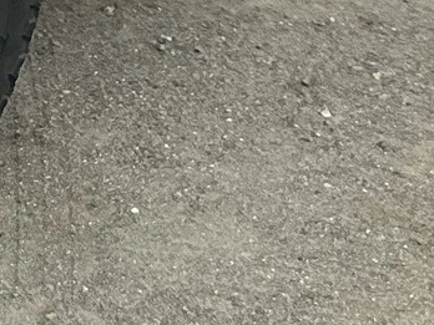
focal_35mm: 161
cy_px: -537
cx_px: -278
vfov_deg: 8.2
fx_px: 2019
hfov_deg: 11.6
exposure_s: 1/1221
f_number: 1.8
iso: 25
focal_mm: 3
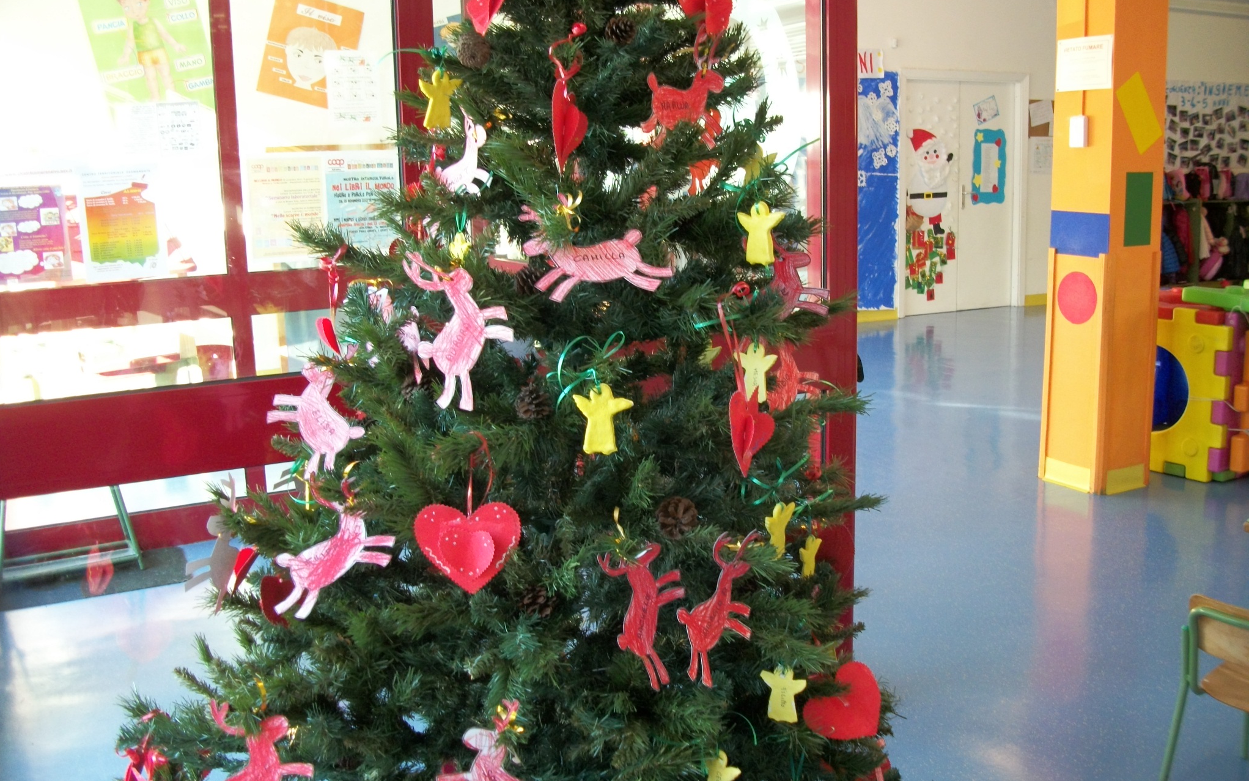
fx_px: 1157
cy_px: 407
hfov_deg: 56.7
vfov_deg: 37.3
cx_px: 624
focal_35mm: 34
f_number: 2.9
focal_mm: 5.7
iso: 131
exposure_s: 1/30
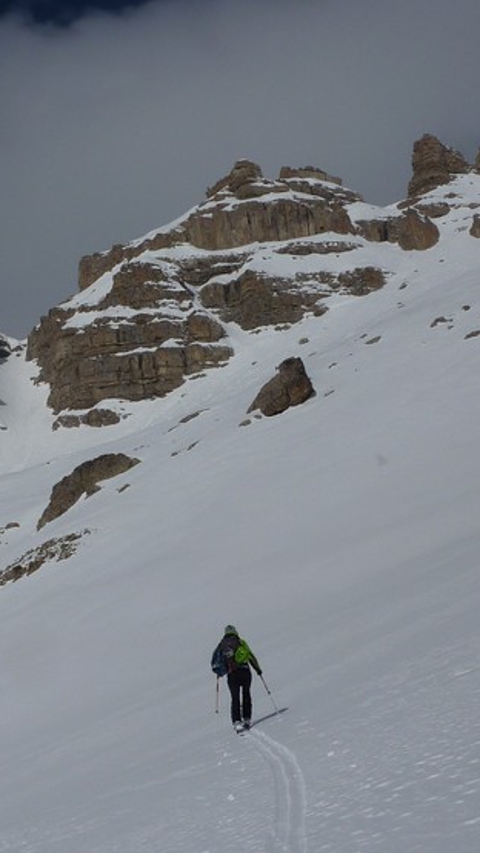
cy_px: 425
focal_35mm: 56
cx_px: 31
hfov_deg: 20.9
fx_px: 1268
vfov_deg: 37.2
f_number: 6.3
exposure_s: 1/2000
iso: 80
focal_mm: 5.3
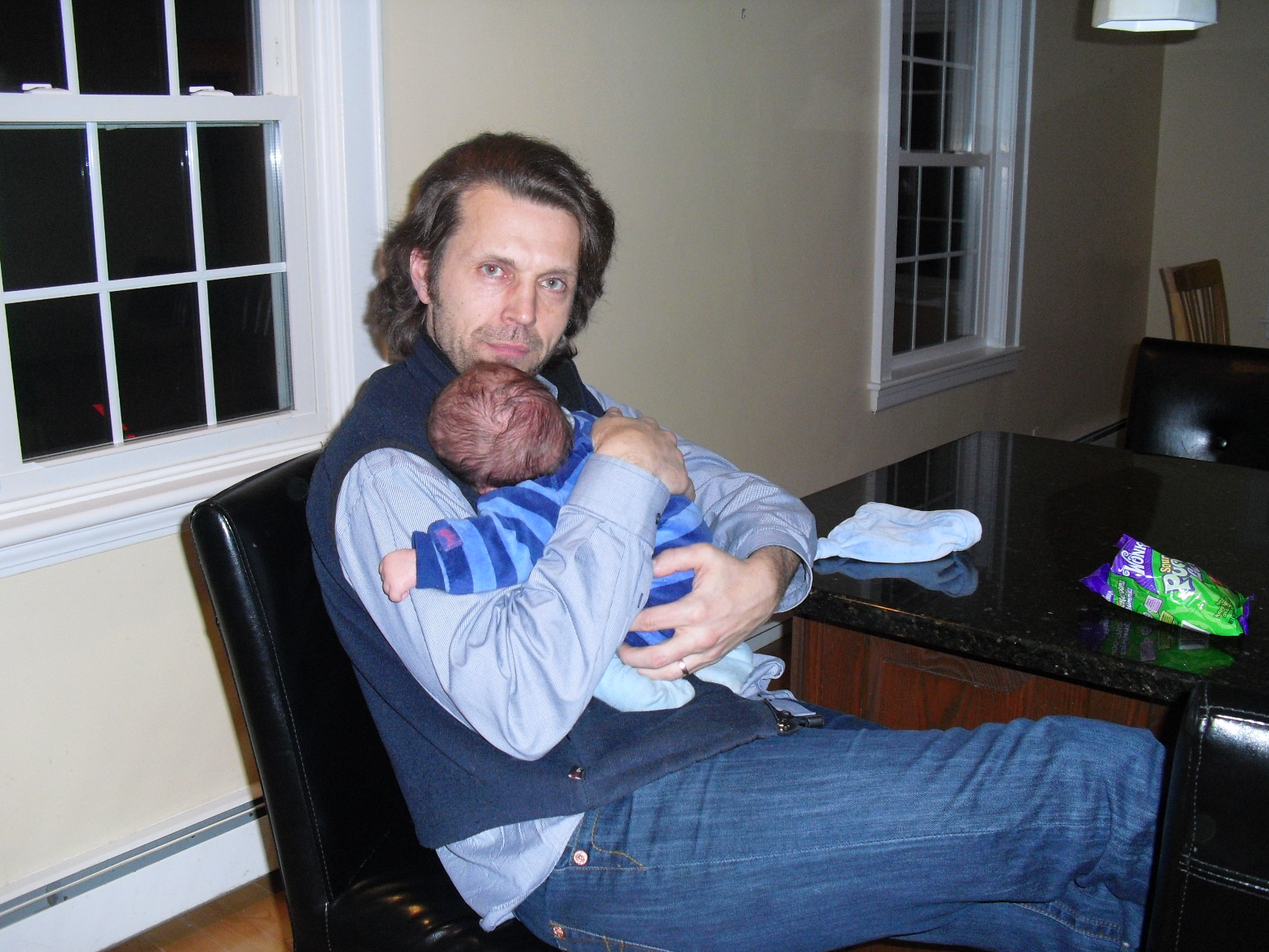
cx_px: 623
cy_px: 487
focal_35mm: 37
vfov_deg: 38.7
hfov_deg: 50.1
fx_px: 1357
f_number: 3.1
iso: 400
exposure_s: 1/60
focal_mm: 6.3
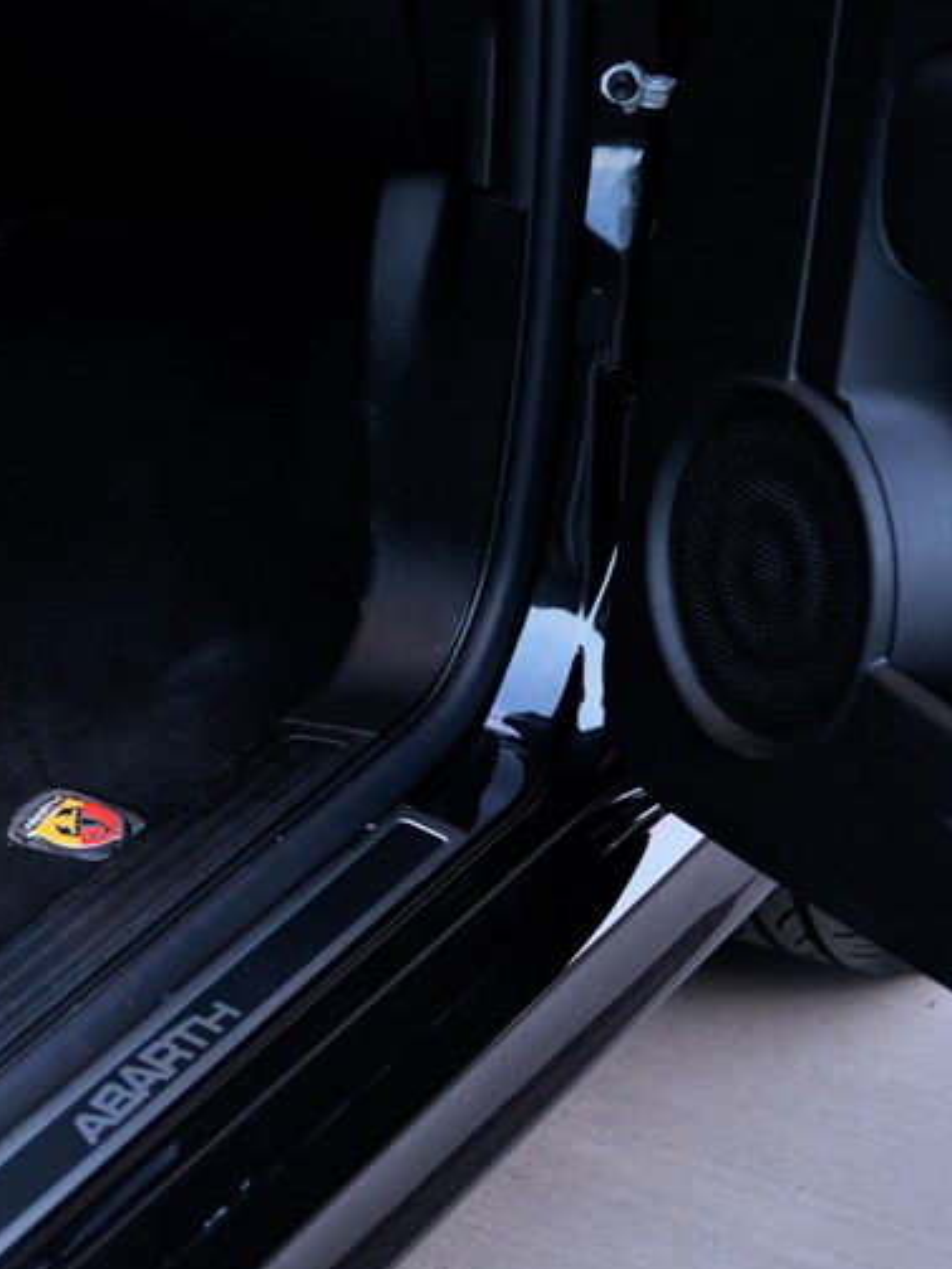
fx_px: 4694
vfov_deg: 15.4
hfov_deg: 11.5
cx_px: 65
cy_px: 723
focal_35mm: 128
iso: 1000
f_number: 4
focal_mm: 70
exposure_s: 1/25
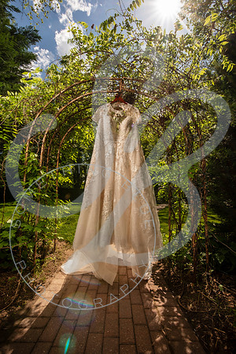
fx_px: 138
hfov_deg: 81.2
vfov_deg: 104.3
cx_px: 118
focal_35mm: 14
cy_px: 177
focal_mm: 14
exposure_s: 1/250
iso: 200
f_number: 13
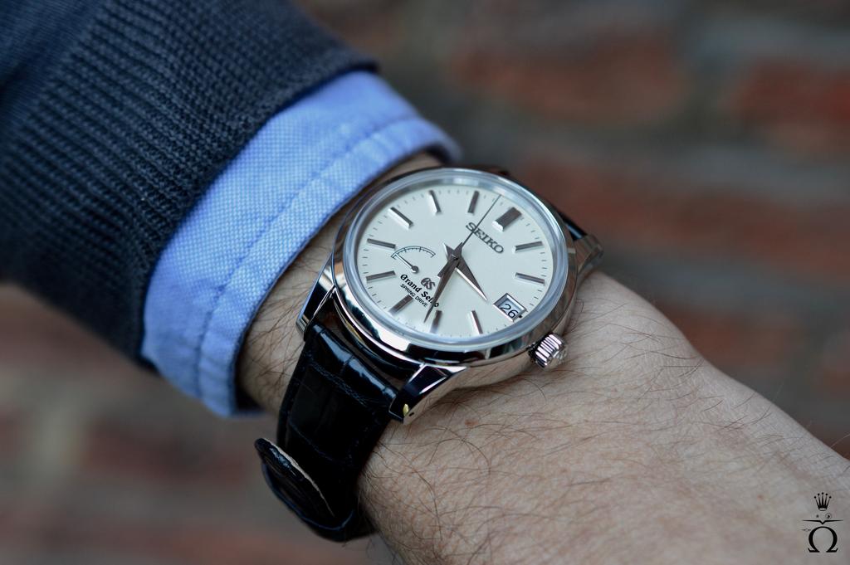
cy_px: 282
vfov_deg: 22.6
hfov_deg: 33.4
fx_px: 1415
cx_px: 425
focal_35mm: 60
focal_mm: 40
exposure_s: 1/80
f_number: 4.5
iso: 400
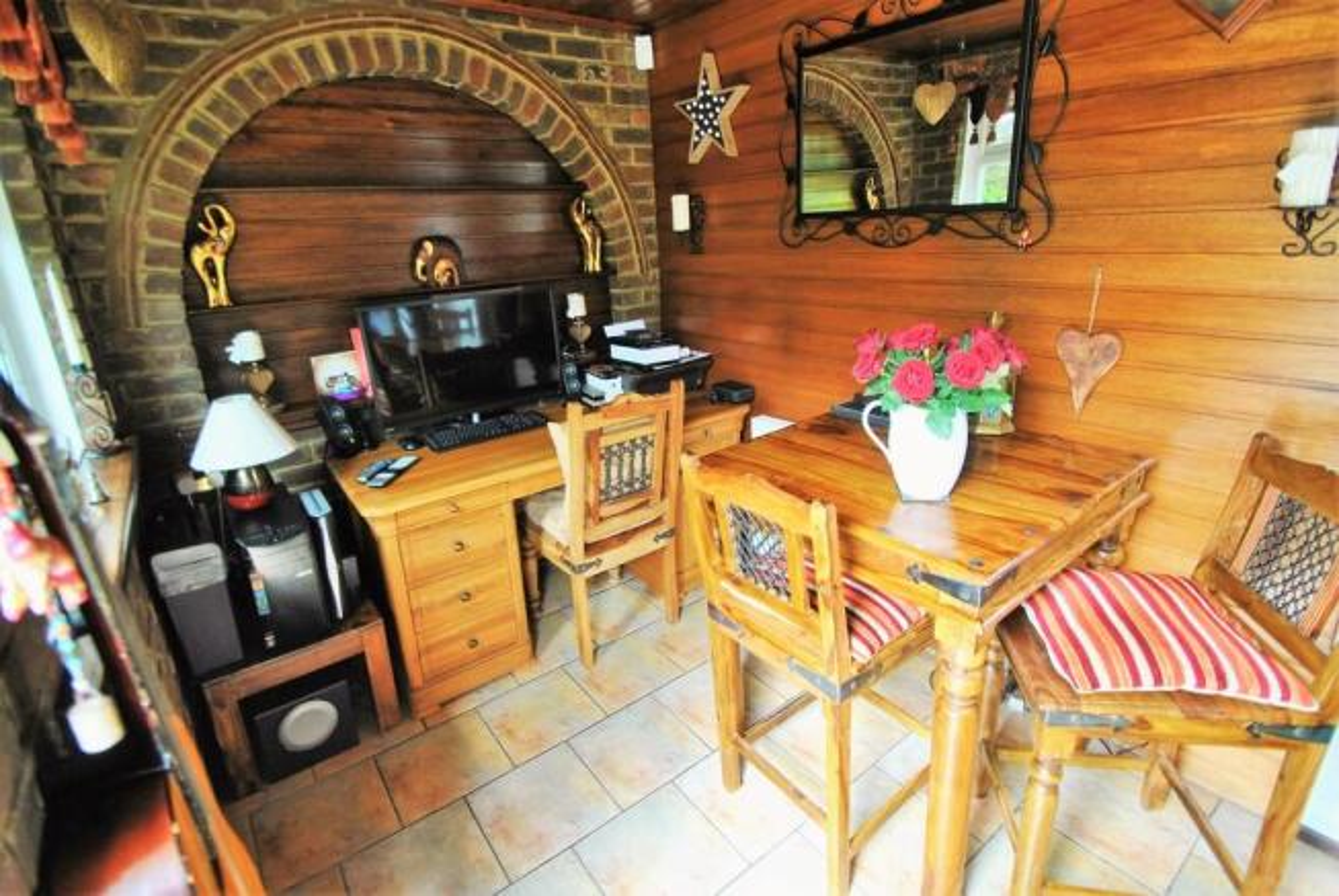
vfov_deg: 77.5
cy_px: 448
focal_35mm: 15
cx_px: 670
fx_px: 559
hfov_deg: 100.3
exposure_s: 1/13
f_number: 3.5
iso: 200
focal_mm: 10
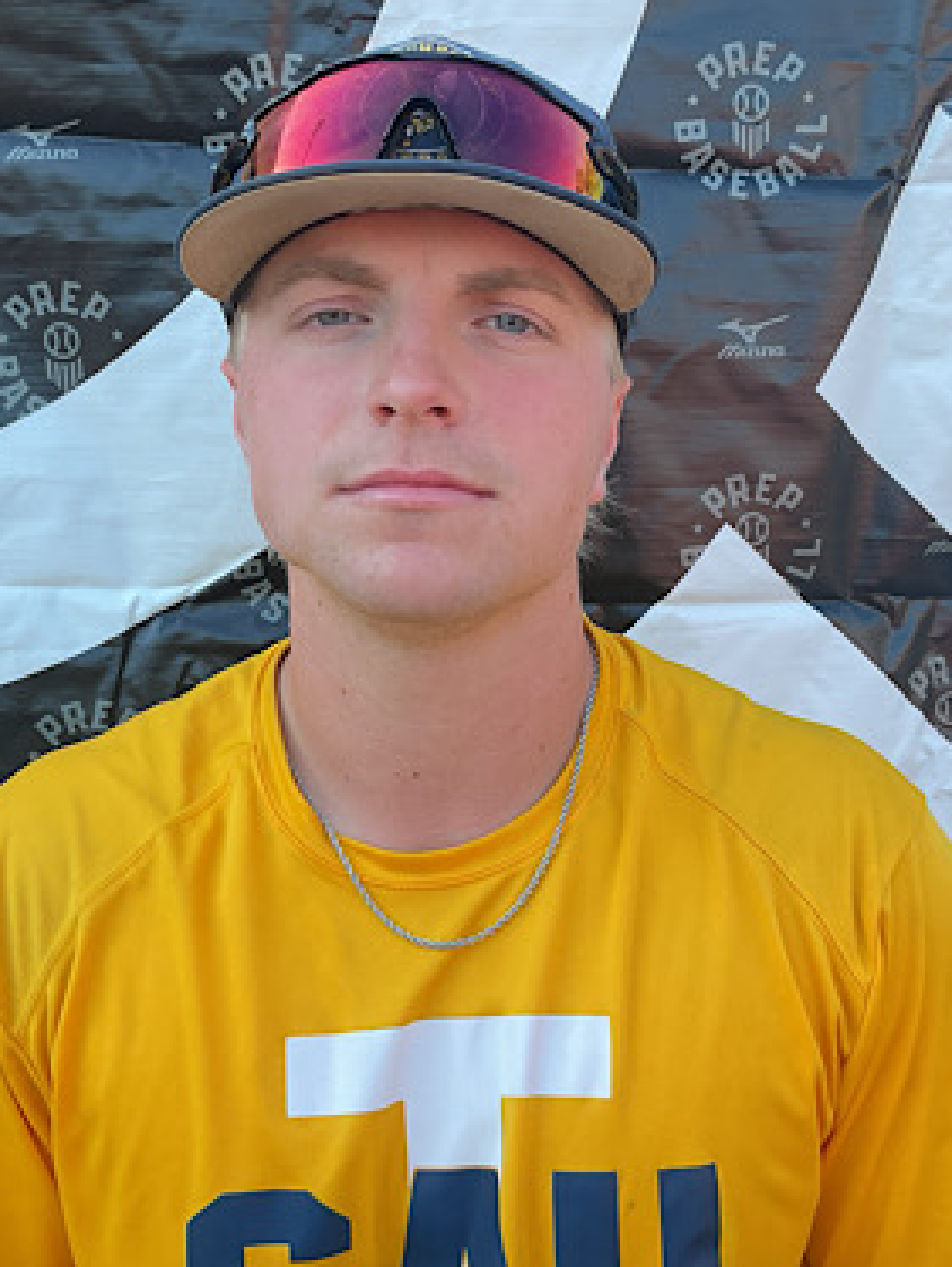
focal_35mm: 31
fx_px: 1135
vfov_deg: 58.3
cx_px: 468
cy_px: 593
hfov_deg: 45.5
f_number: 1.8
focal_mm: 3
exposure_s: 1/217
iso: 16
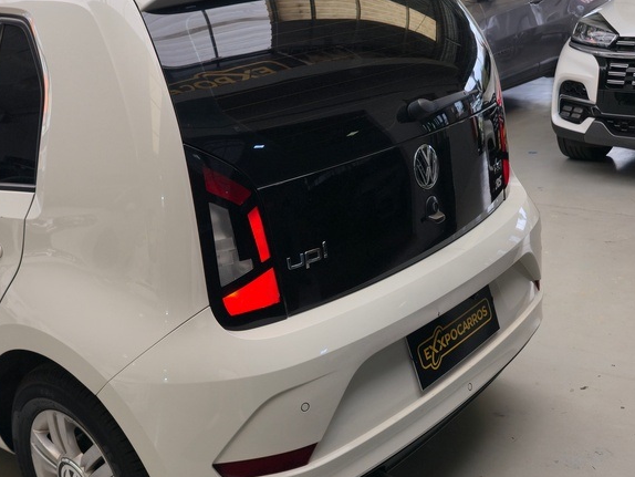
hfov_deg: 44.9
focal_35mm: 41
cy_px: 292
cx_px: 196
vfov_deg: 35.0
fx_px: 752
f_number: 1.7
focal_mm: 6.3
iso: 25
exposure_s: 1/60
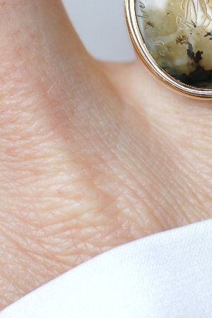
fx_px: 2568
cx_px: 196
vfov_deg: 7.1
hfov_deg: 4.7
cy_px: 22
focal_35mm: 291
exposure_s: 1/125
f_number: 3.5
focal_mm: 70
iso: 200
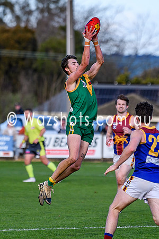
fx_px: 3608
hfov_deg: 2.5
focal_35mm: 545
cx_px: 72
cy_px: 113
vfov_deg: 3.8
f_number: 2.8
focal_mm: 180
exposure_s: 1/1600
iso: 200
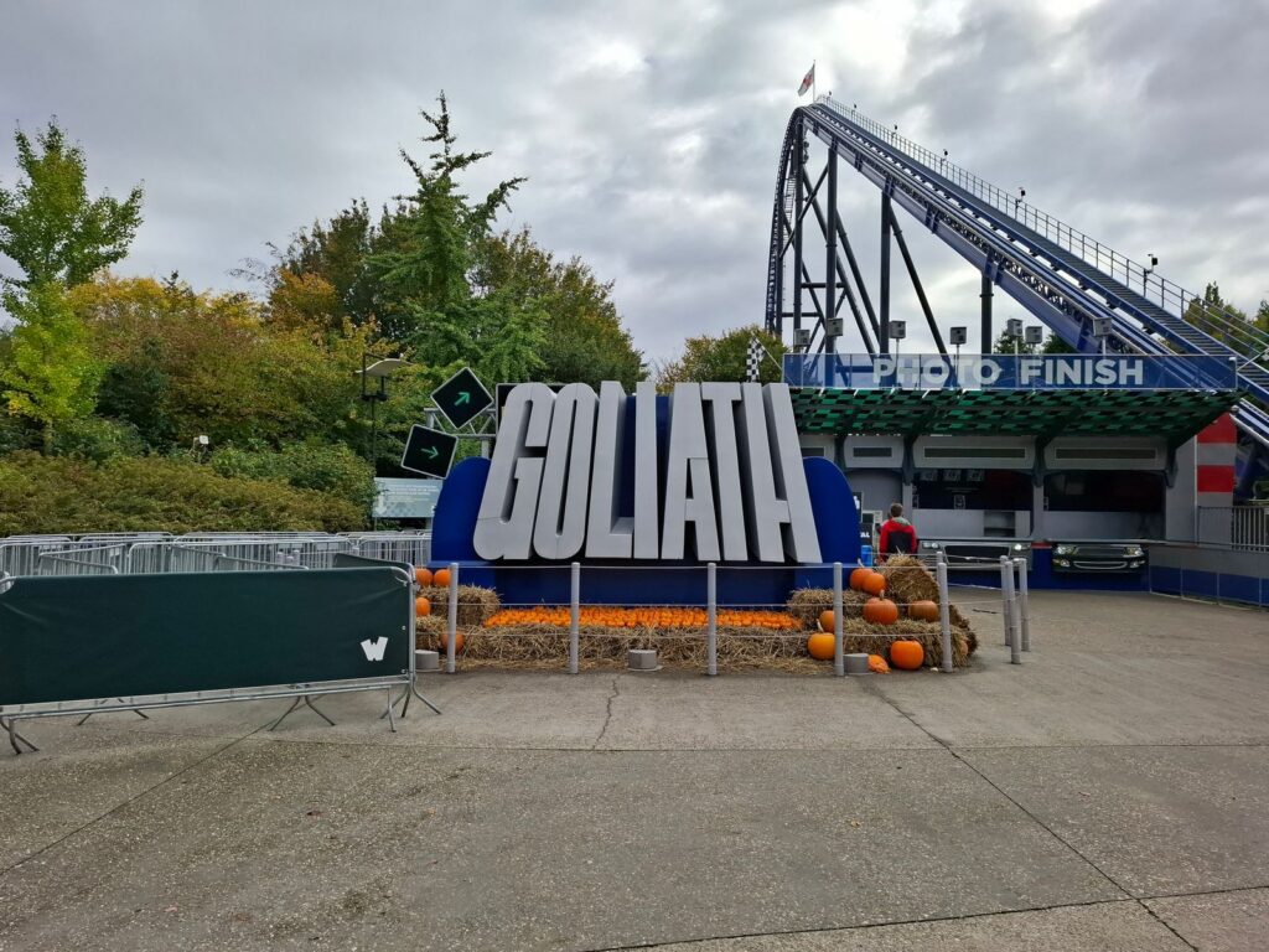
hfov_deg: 73.9
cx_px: 634
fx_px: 843
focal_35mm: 23
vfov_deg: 58.9
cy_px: 476
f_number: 1.8
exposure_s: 1/1972
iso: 50
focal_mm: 5.54
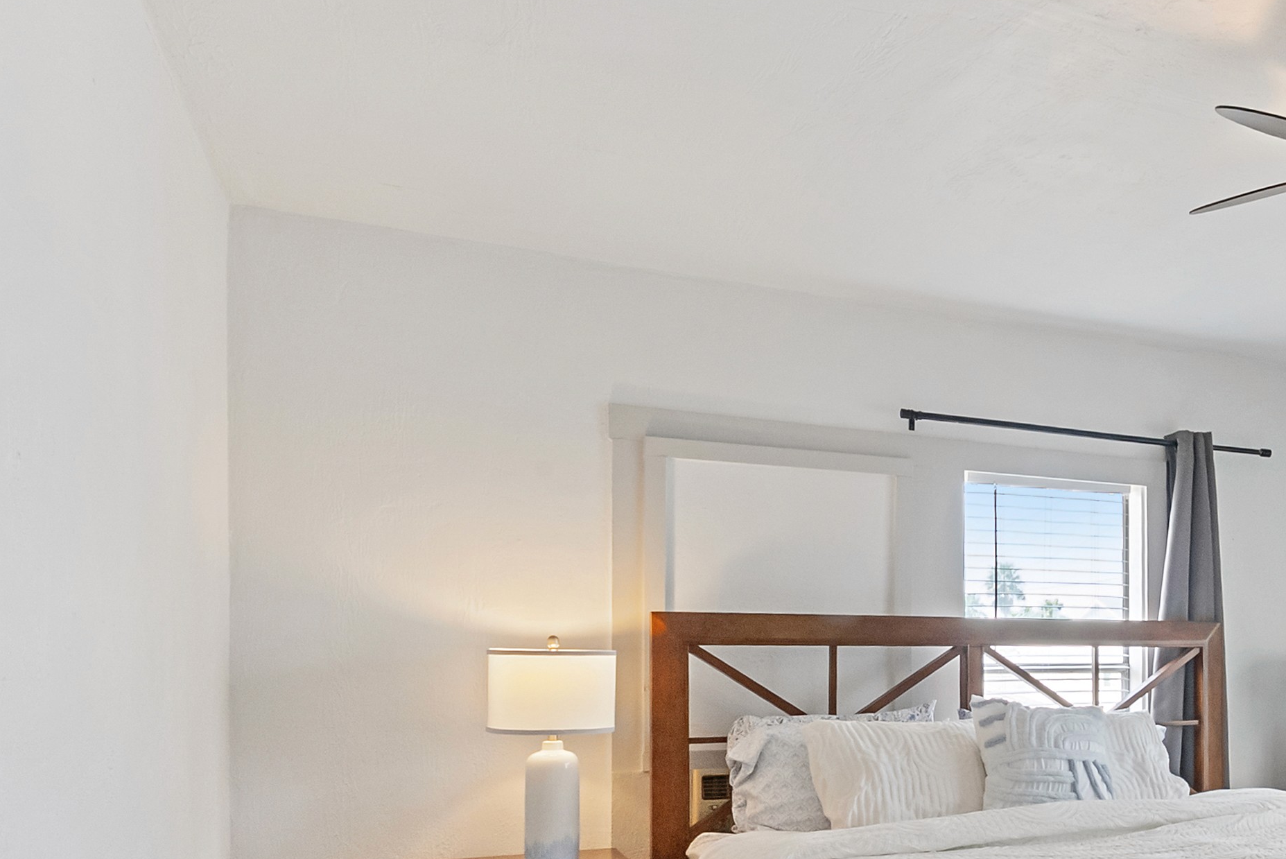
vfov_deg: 40.5
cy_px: 595
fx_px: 1144
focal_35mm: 32
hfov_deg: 51.6
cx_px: 1163
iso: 8000
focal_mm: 14
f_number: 16
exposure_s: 1/30
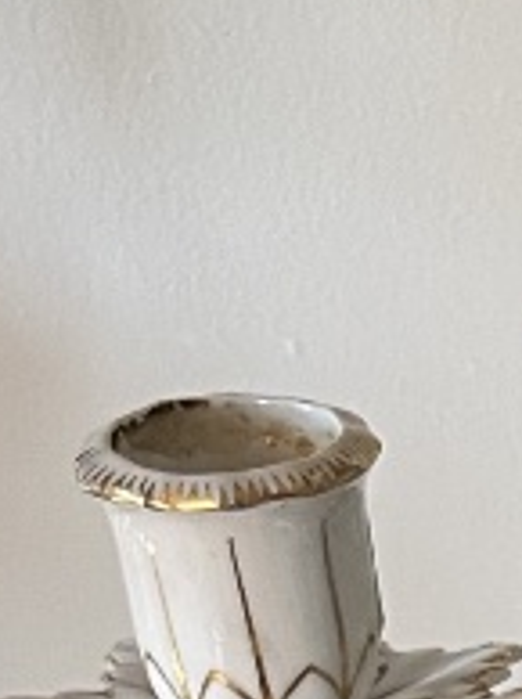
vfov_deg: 11.3
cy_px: 1304
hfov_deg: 8.0
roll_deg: -4.0
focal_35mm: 161
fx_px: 3244
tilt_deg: -36.0
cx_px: 1508
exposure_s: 1/95
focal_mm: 5.1
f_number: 1.6
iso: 125
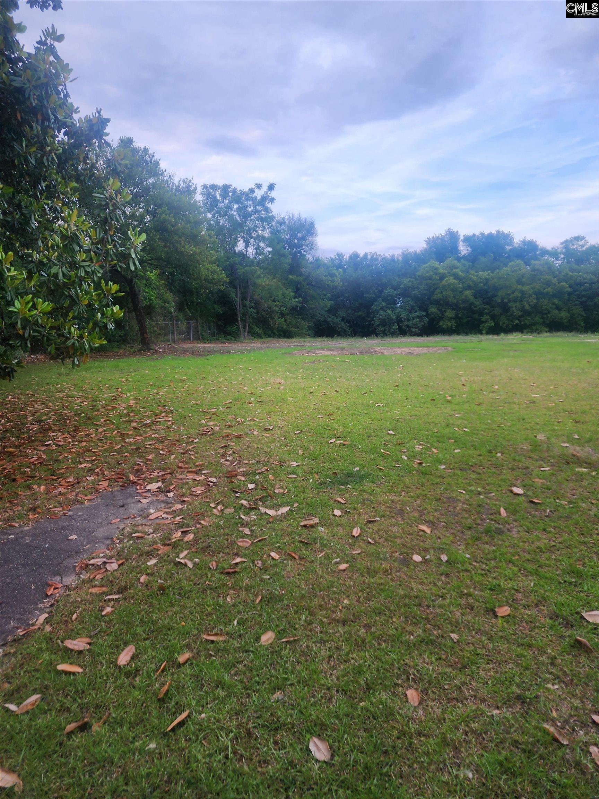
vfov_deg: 73.9
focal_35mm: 23
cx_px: 300
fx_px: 531
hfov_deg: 58.9
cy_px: 400
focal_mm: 6.4
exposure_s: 1/180
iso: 20
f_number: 1.8
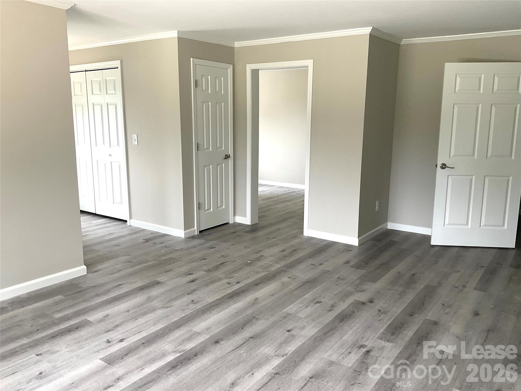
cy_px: 196
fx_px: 436
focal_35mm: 29
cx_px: 260
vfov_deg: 48.2
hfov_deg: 61.7
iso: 40
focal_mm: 3
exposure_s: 1/120
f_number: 1.8
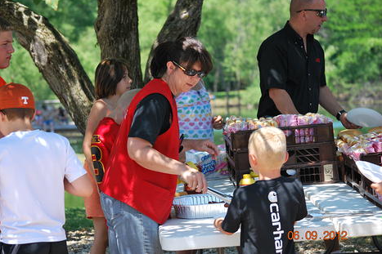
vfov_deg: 10.5
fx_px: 1379
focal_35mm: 130
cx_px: 191
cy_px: 126
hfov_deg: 15.8
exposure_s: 1/320
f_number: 4.8
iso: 200
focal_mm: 86
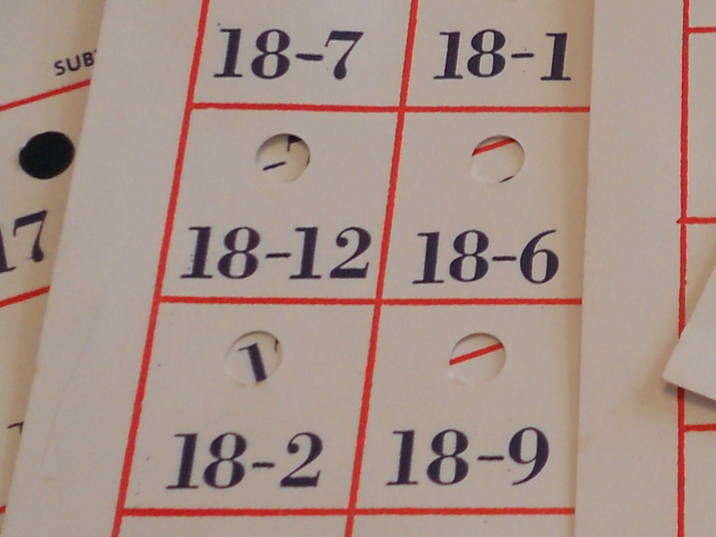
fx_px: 2213
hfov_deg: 17.1
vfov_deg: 13.8
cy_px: 190
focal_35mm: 107
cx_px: 973
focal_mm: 5.8
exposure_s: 1/40
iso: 80
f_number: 3.5
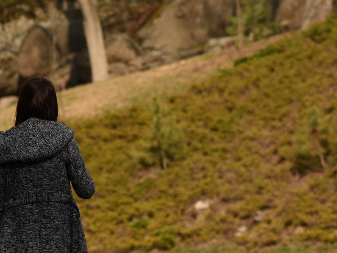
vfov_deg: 3.7
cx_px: 157
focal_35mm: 406
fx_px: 3953
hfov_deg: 4.9
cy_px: 196
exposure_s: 1/800
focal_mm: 130
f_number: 5.6
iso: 100
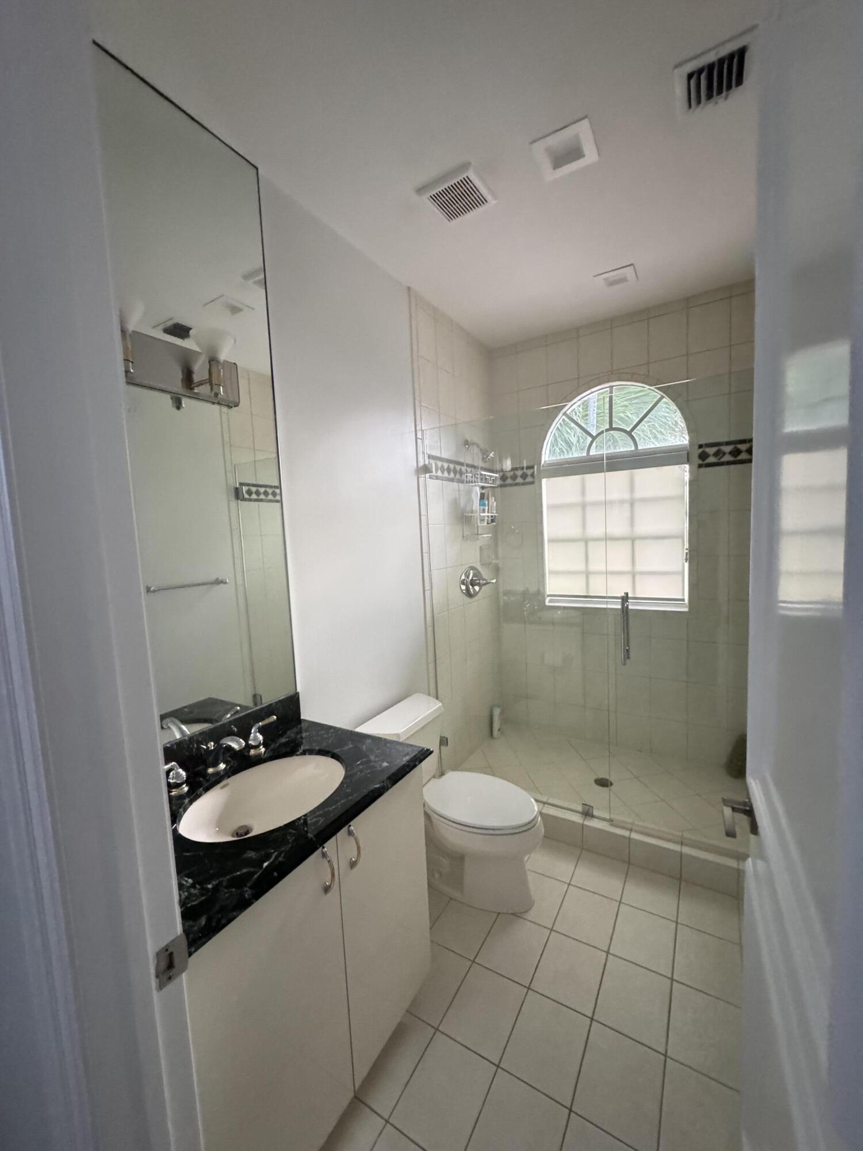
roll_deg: +3.0
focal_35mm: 14
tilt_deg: -4.4
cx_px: 432
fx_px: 465
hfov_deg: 85.7
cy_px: 576
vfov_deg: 102.1
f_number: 2.2
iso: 1250
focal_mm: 2.22
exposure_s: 1/47
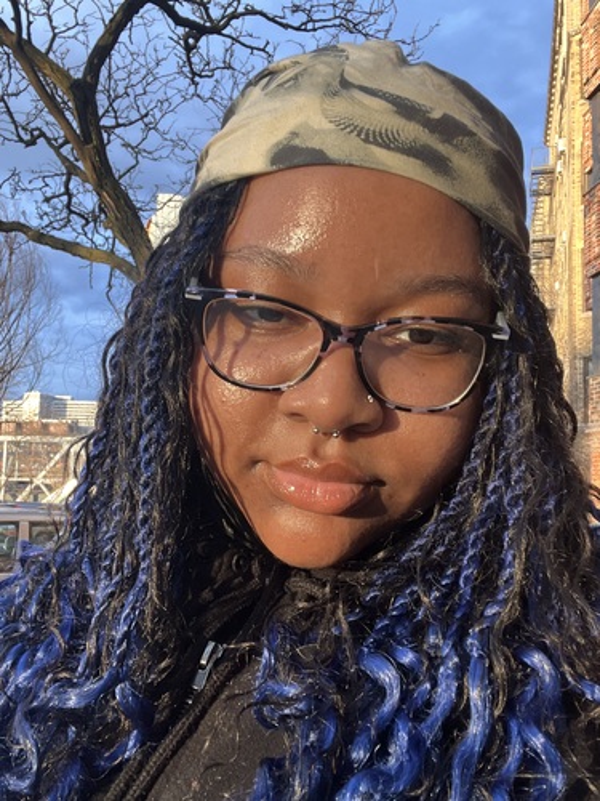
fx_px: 693
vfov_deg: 60.0
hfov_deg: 46.8
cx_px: 300
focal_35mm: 30
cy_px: 400
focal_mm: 2.71
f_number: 2.2
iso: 80
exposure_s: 1/121
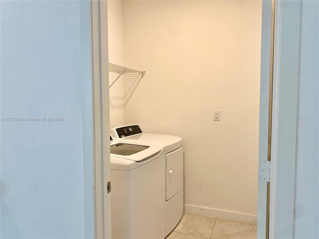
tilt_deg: -4.6
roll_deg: +0.0
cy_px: 120
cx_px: 160
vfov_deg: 53.1
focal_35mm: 26
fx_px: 240
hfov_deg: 67.3
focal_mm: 4.25
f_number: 1.8
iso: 100
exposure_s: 1/60
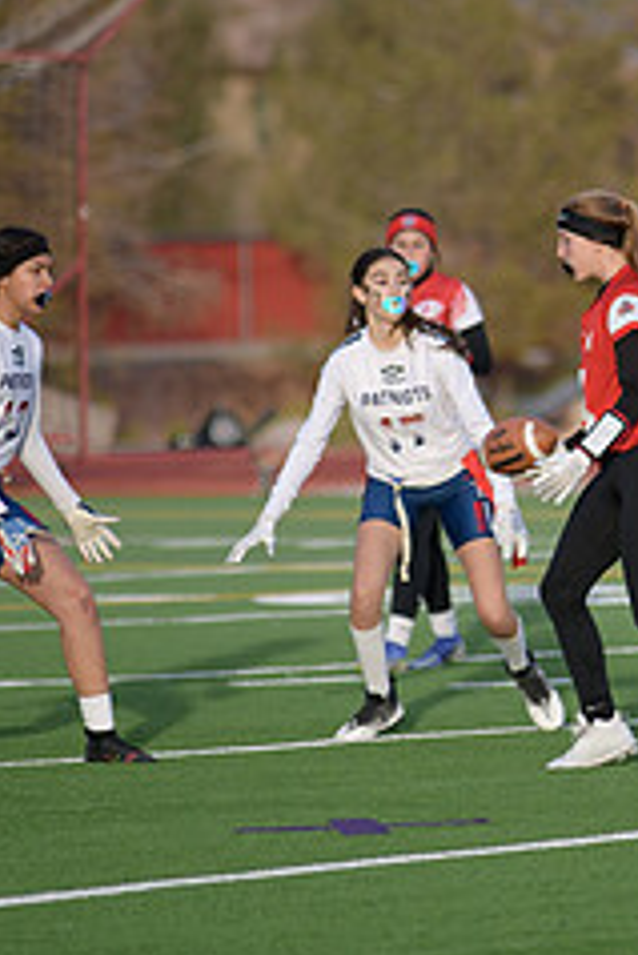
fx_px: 12926
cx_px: 578
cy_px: 439
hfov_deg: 2.8
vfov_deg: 4.2
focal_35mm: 487
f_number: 2.8
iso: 640
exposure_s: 1/4000
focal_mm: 200
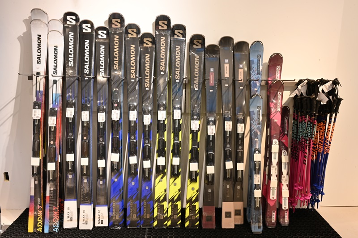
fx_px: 303
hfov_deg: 61.1
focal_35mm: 30
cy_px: 119
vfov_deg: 42.9
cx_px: 179
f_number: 22
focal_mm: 30.5
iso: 250
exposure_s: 1
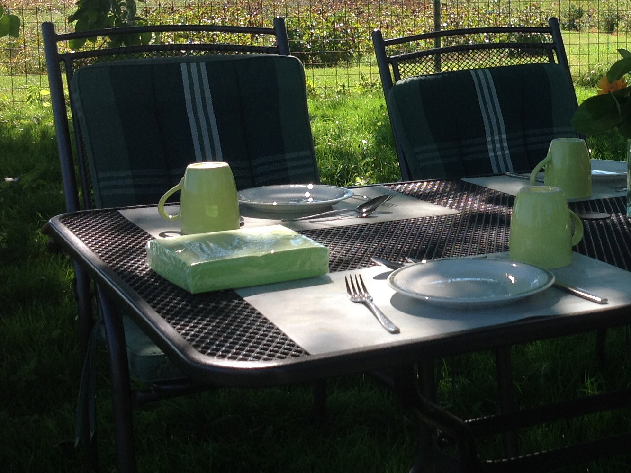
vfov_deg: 21.5
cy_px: 161
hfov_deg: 27.9
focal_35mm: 68
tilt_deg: -7.1
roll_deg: -0.5
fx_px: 1240
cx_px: 510
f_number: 2.4
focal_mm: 4.28
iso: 50
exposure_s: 1/643
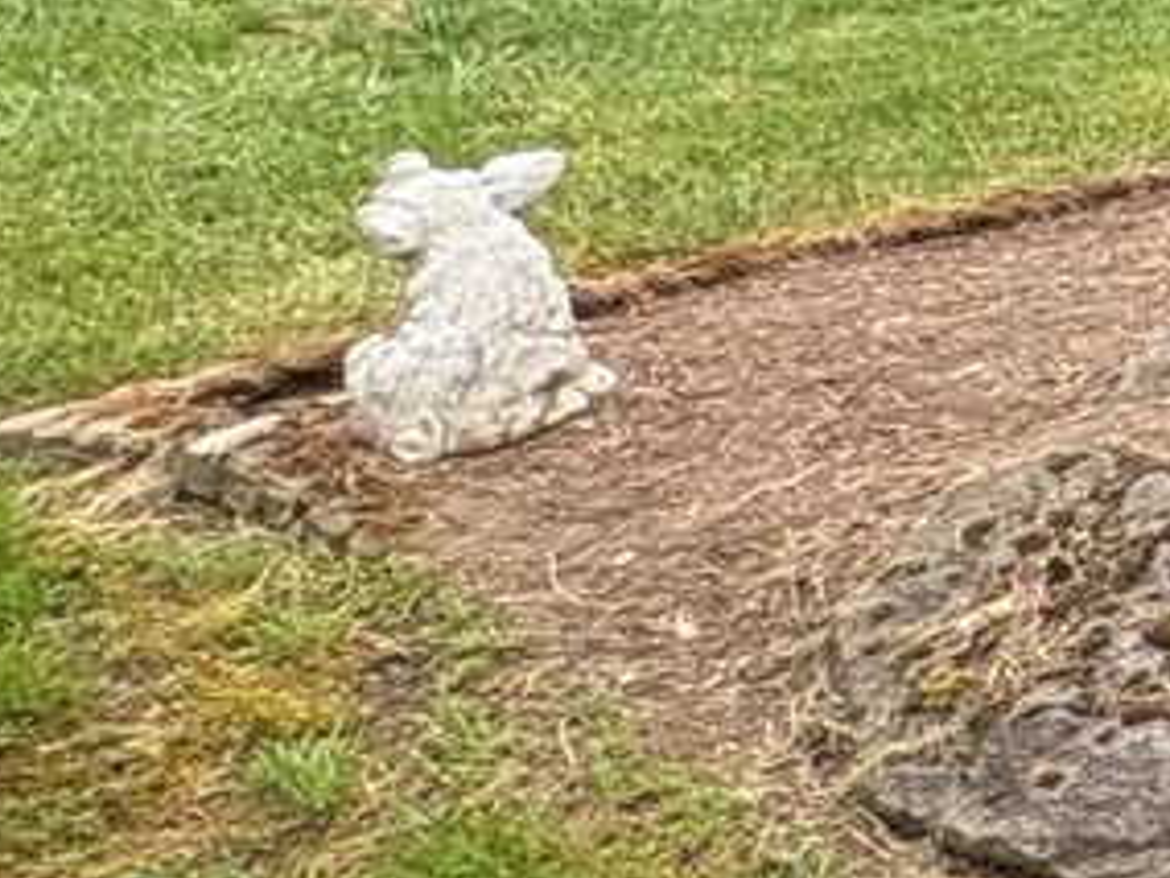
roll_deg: -0.8
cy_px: -235
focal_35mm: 79
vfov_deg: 17.6
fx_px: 2670
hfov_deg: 13.1
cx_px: 3164
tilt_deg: -1.9
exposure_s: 1/257
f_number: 2.2
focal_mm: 2.22
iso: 50
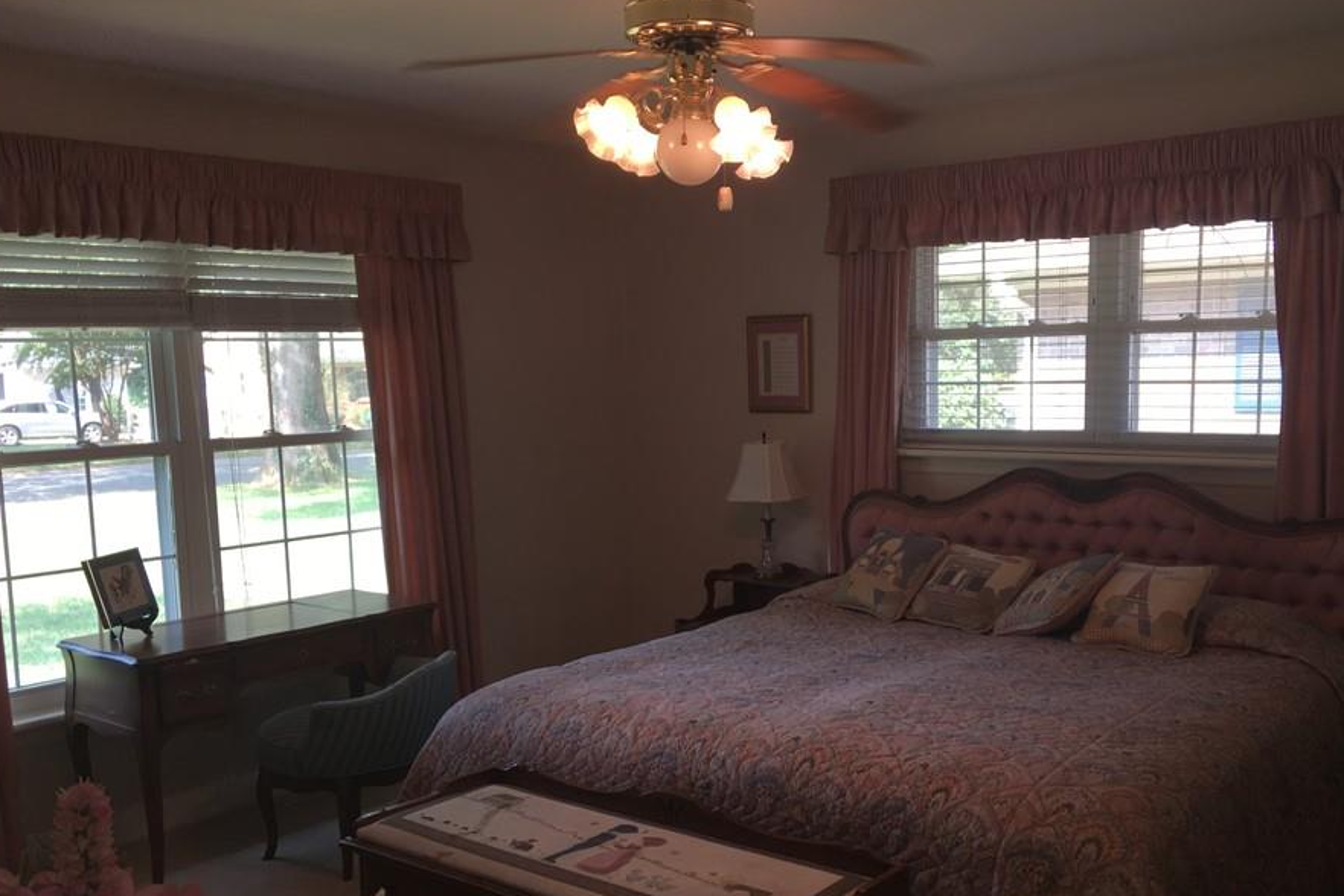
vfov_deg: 37.7
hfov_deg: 54.3
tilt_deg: -6.5
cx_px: 760
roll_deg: +1.1
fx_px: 1307
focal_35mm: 35
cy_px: 542
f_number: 2.2
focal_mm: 4.15
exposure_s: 1/44
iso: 25
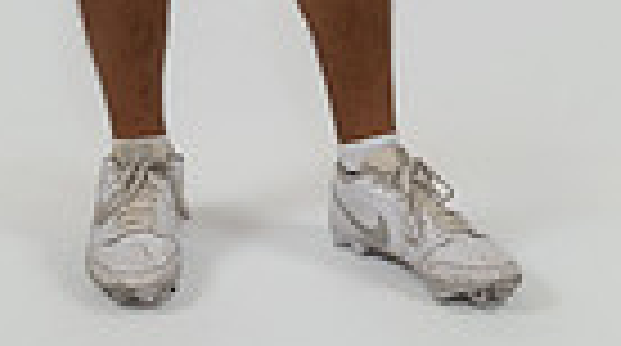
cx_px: 266
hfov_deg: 15.7
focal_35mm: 137
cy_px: -485
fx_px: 2252
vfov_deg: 8.1
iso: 250
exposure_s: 1/125
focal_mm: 40
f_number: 4
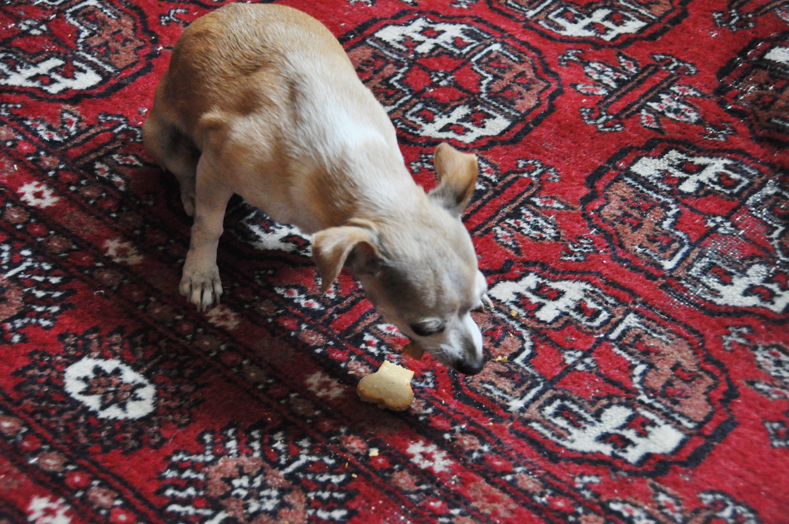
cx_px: 394
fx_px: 1707
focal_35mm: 78
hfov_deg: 26.0
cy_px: 262
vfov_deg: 17.4
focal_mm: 52
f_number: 5.6
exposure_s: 1/200
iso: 2000
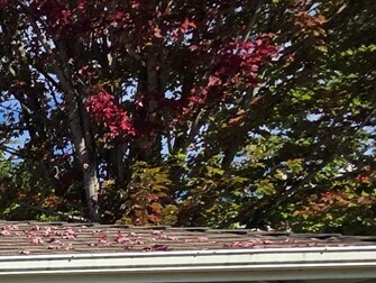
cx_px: -412
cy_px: 408
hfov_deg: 18.0
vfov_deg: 20.7
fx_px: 674
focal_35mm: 62
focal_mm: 2.2
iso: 40
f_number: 1.9
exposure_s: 1/2283
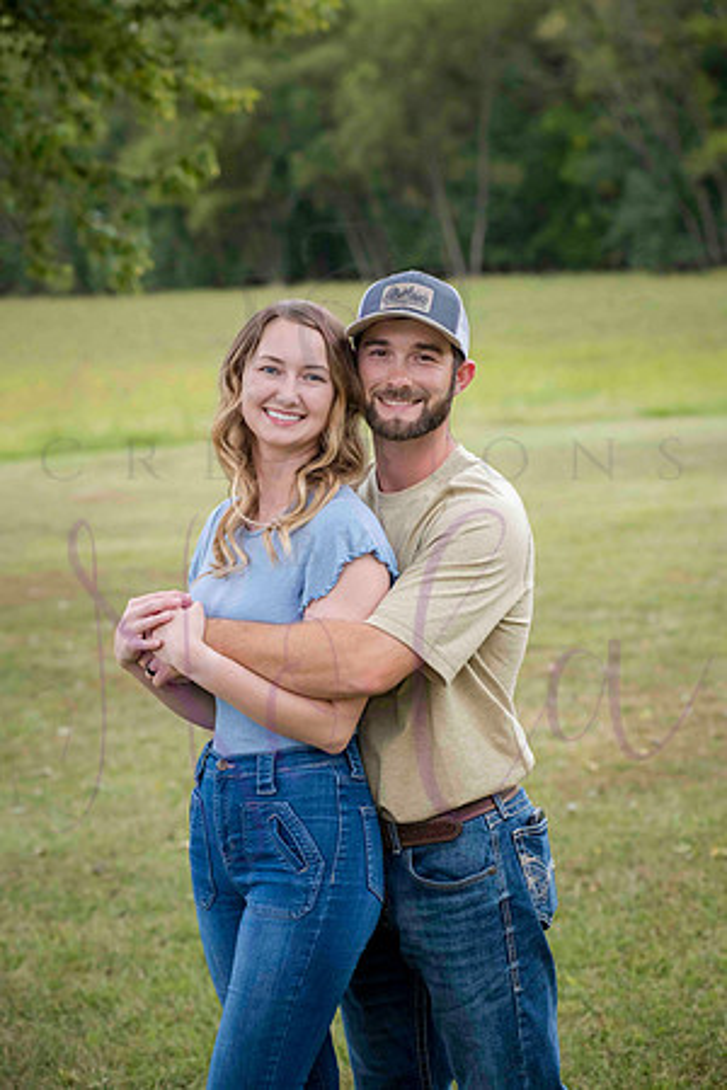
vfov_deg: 22.1
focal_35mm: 92
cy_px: 545
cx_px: 364
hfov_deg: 14.9
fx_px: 2787
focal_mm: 92
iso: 400
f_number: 5
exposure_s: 1/320
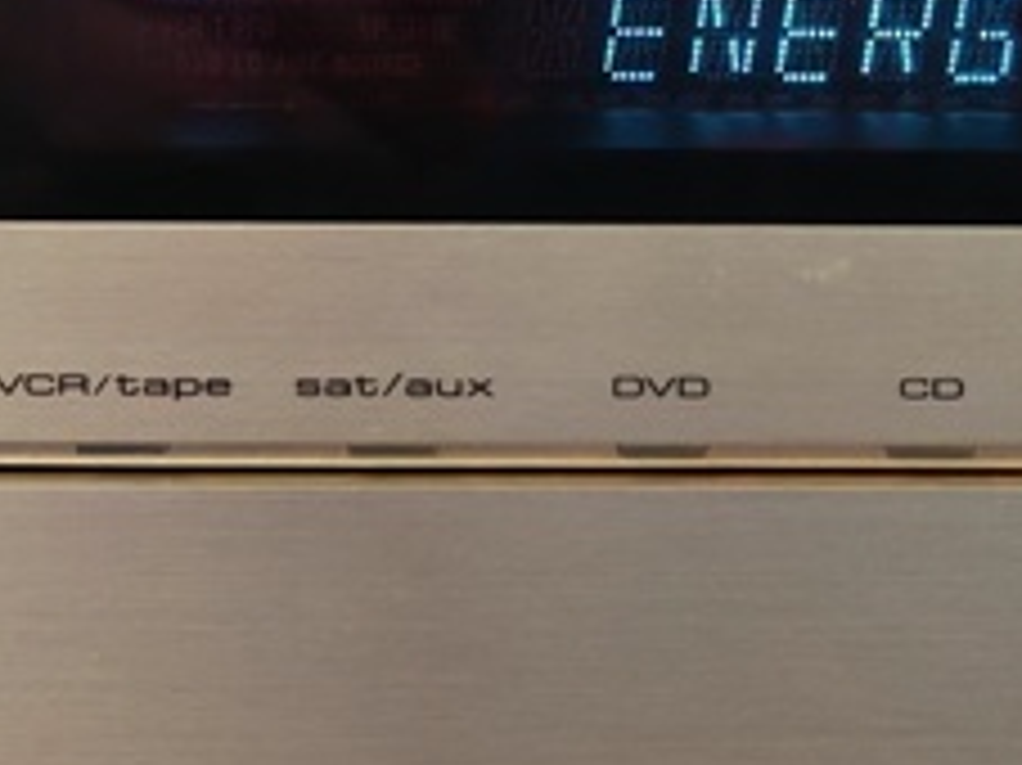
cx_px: 855
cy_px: 176
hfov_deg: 16.0
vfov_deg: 12.1
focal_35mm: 122
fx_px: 3600
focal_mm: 6.67
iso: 500
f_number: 1.9
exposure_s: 1/33
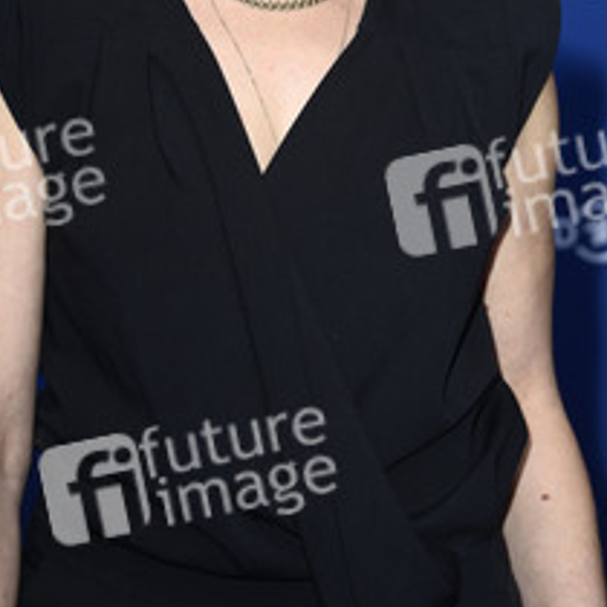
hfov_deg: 9.3
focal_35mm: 188
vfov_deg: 9.3
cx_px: 272
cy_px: 43
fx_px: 3730
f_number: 6.3
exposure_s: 1/250
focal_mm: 116
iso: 640
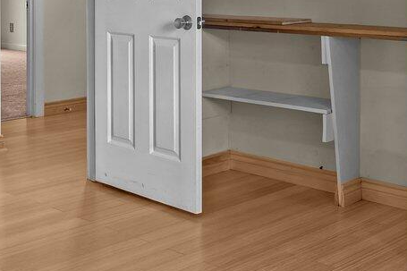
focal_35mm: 63
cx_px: 119
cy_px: -15
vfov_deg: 20.7
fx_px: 712
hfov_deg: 31.5
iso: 400
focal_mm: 14
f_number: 8
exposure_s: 1/2
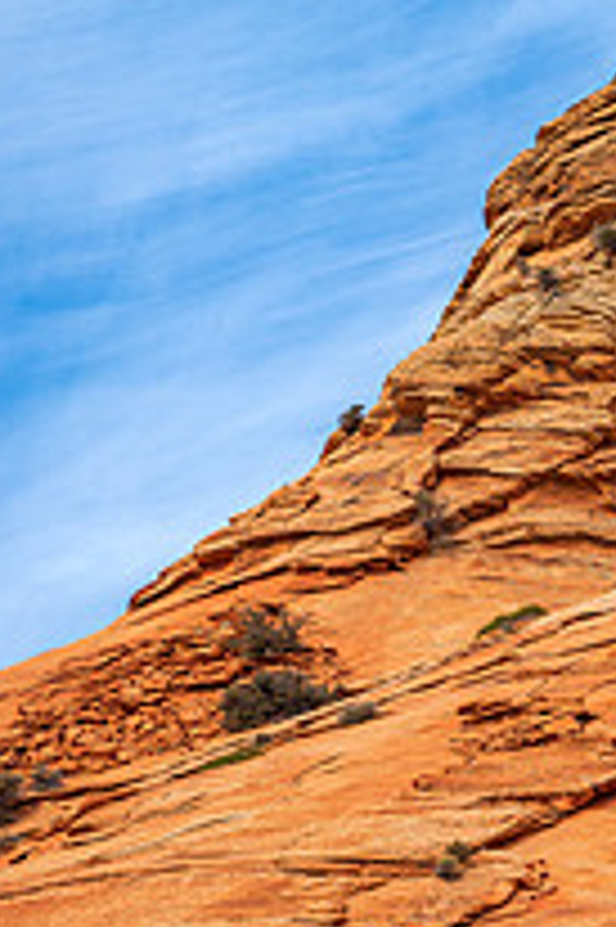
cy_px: 814
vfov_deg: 4.7
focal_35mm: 437
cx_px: 580
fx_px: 11234
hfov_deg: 3.1
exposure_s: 1/60
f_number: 13
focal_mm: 200
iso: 64
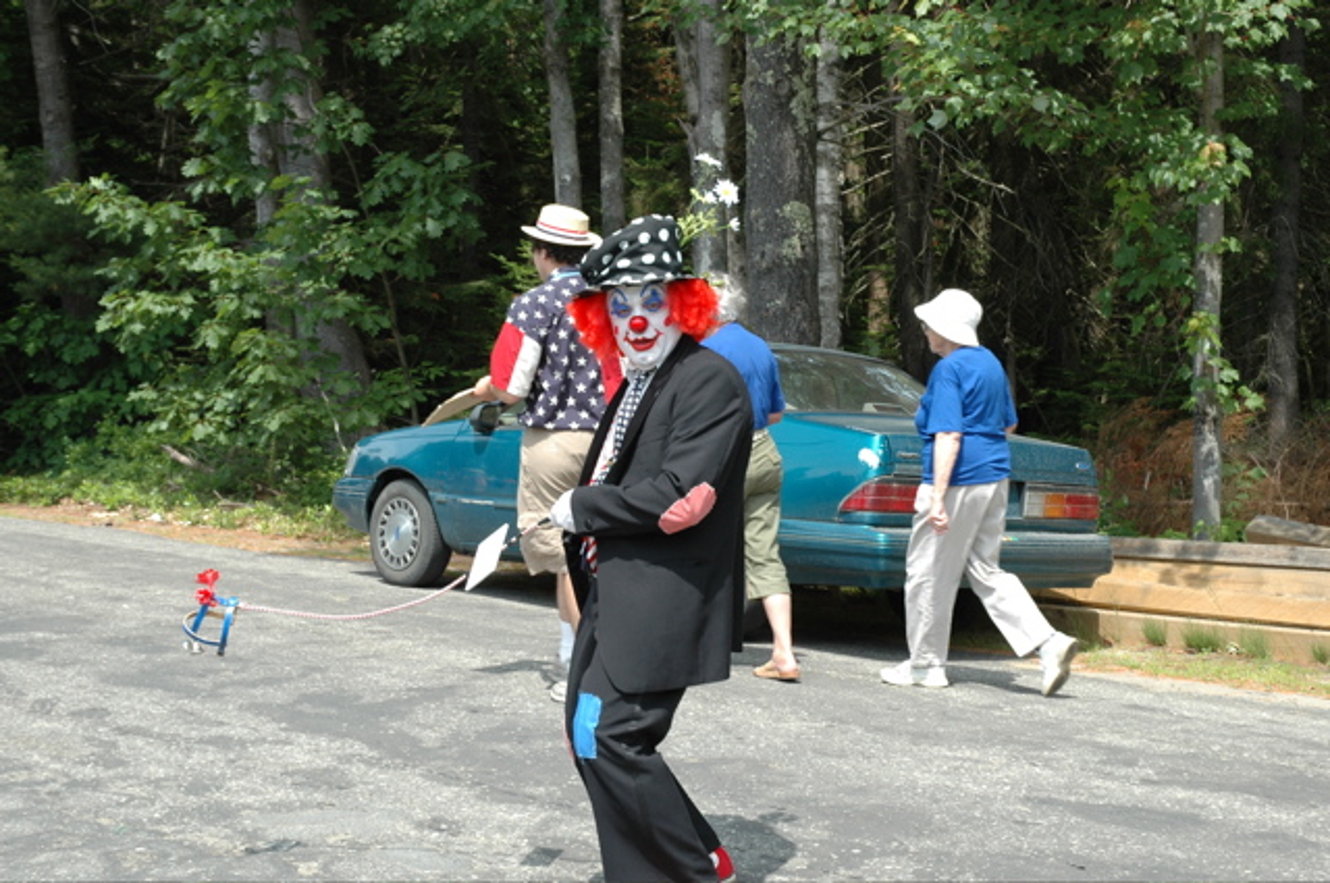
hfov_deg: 35.1
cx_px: 665
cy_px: 442
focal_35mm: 57
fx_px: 2103
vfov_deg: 23.7
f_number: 7.1
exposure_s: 1/200
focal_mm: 38
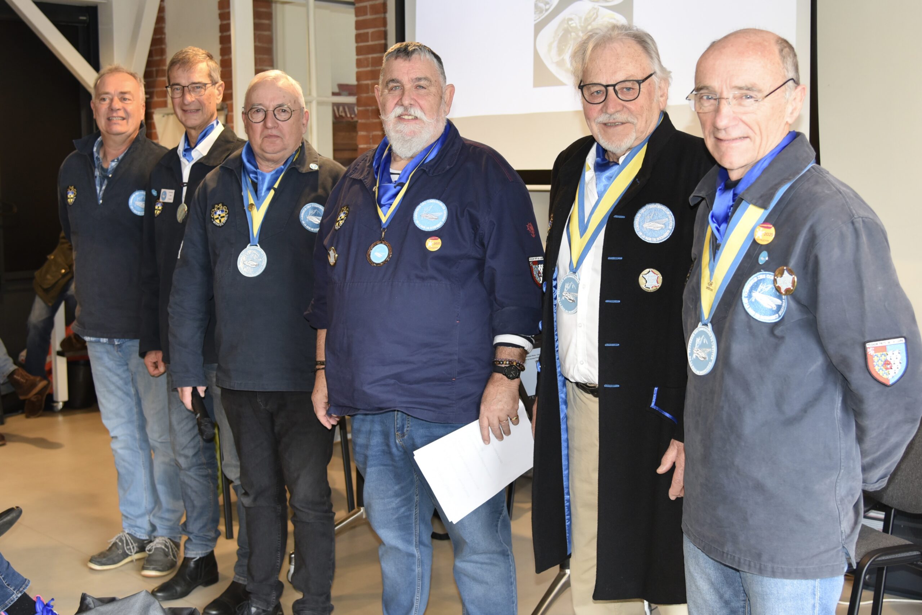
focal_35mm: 35
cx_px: 461
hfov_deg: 54.4
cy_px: 308
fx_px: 897
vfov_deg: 37.9
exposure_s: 1/60
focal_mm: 35
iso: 800
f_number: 4
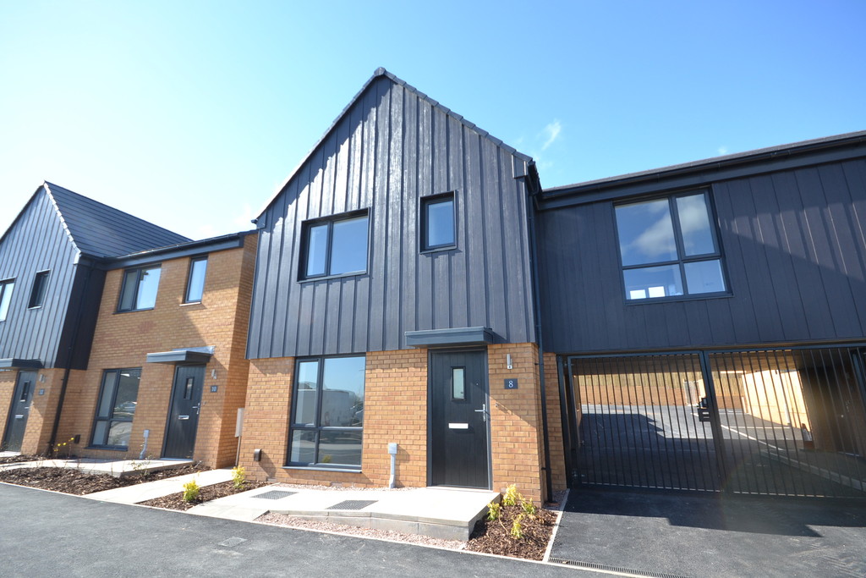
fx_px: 397
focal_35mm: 16
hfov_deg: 95.0
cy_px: 289
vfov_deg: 72.1
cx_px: 433
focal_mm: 11
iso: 400
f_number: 8
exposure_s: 1/250
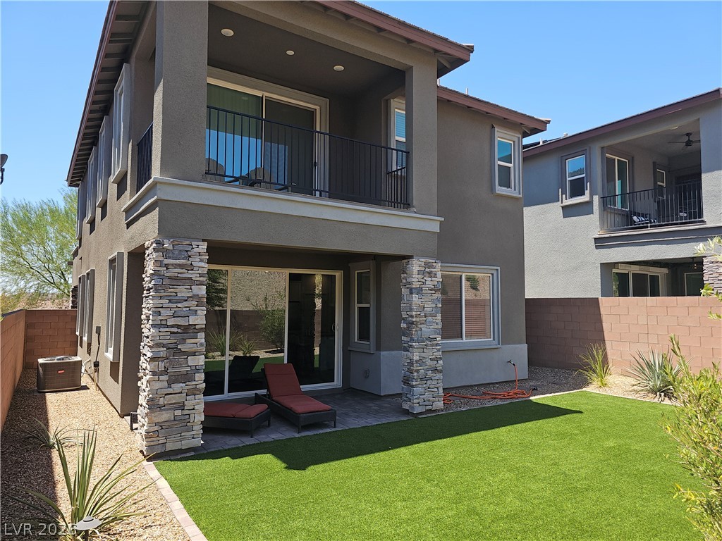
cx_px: 361
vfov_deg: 58.9
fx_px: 480
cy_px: 270
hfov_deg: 73.9
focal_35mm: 23
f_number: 1.7
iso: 10
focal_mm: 6.3
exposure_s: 1/285
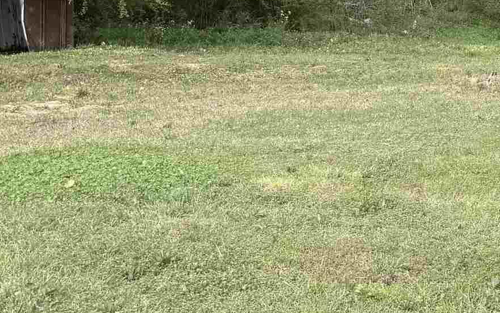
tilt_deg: +1.7
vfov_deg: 14.4
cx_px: 445
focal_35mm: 89
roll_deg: +1.4
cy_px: -27
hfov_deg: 22.7
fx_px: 1213
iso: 80
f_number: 1.78
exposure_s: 1/2801
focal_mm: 6.76
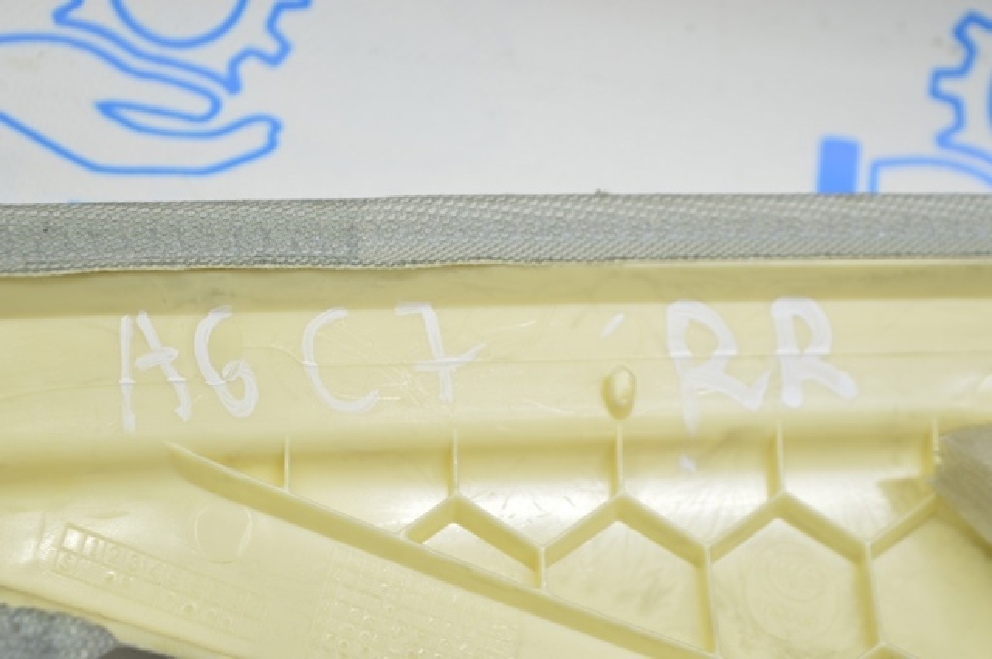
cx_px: 496
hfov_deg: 27.0
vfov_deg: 18.1
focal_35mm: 75
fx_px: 2064
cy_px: 330
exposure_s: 1/20
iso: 400
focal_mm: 50
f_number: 5.6
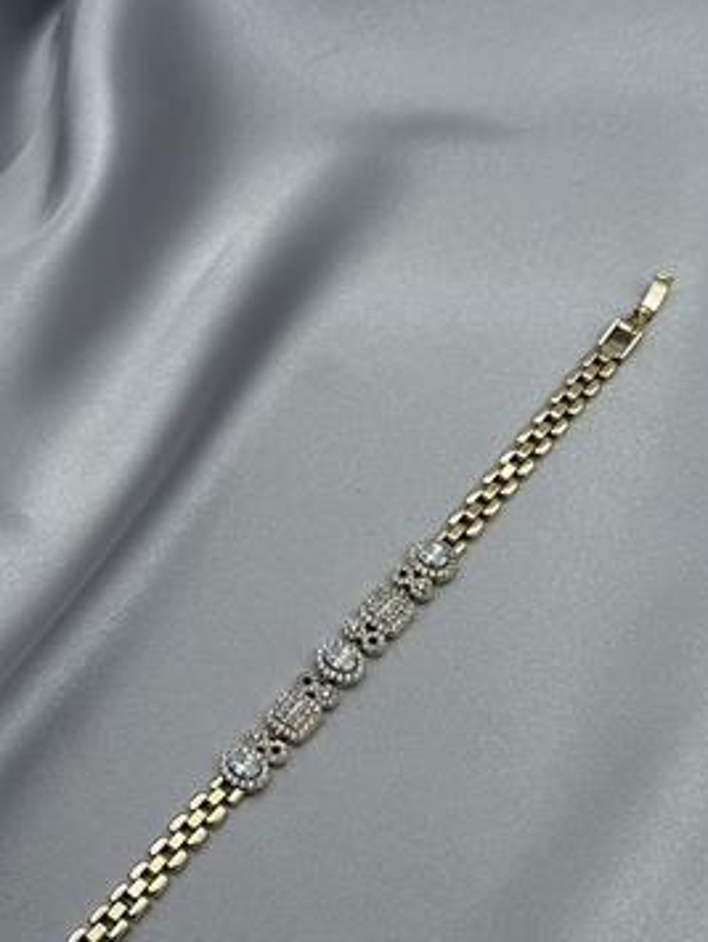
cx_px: 297
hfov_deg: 20.5
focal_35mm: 72
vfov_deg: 26.8
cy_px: 651
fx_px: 1960
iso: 64
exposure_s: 1/1883
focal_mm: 6.76
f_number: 1.78
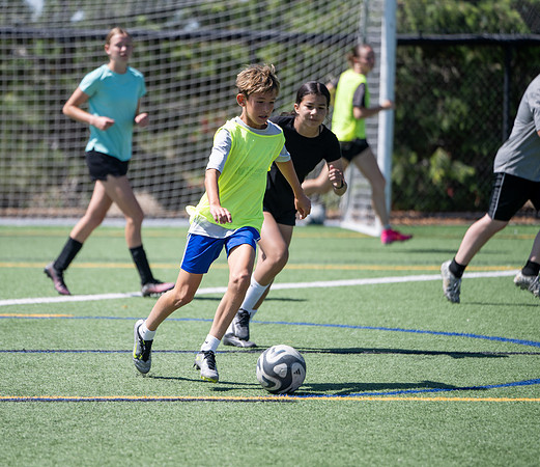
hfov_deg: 8.5
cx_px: 190
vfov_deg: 7.3
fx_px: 3642
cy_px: 233
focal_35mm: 221
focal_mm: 180
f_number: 2.8
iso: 64
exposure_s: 1/800
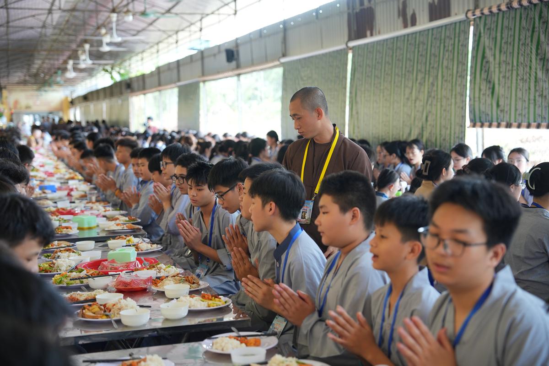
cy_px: 183
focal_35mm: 58
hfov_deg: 34.5
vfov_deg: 23.4
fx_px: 884
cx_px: 274
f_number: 2.8
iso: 400
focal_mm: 58
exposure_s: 1/100
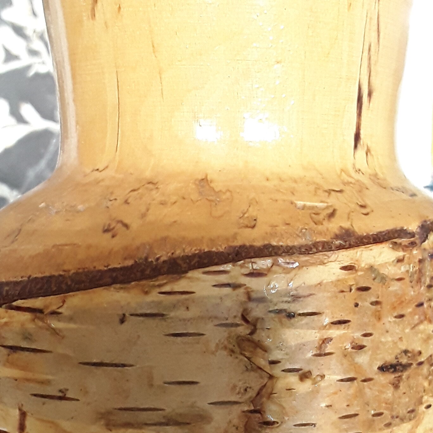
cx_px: 195
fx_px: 807
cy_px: 314
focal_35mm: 57
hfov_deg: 30.0
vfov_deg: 29.7
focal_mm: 2.91
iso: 200
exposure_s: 1/20
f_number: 1.9
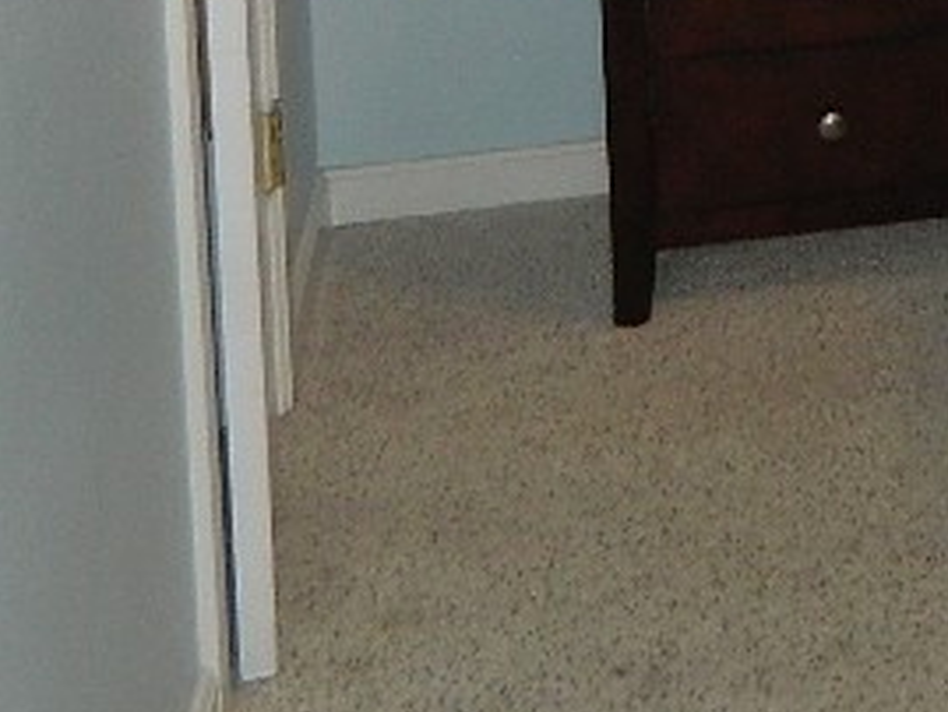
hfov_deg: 19.1
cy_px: -617
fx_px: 2603
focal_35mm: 95
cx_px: 1237
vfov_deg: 13.7
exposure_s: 1/30
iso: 200
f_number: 3.1
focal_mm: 4.5
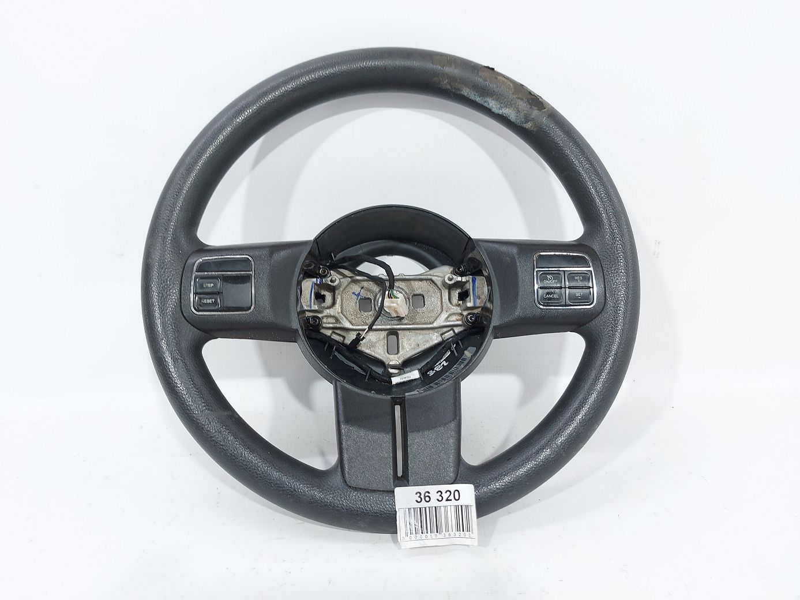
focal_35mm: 24
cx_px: 400
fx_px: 555
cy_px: 300
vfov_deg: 56.8
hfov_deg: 71.6
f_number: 1.8
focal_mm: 5.23
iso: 80
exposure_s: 1/50
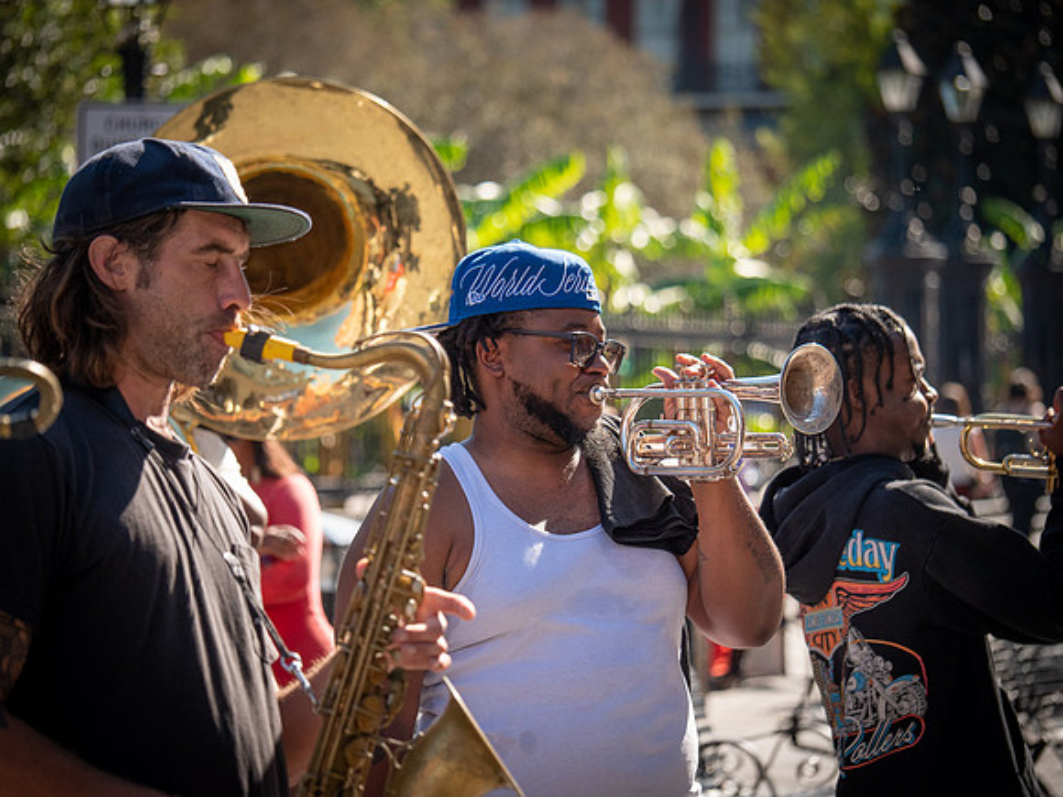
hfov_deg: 11.4
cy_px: 398
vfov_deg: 8.5
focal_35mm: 174
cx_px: 532
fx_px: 5343
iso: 400
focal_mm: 80
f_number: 2.8
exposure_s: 1/2000
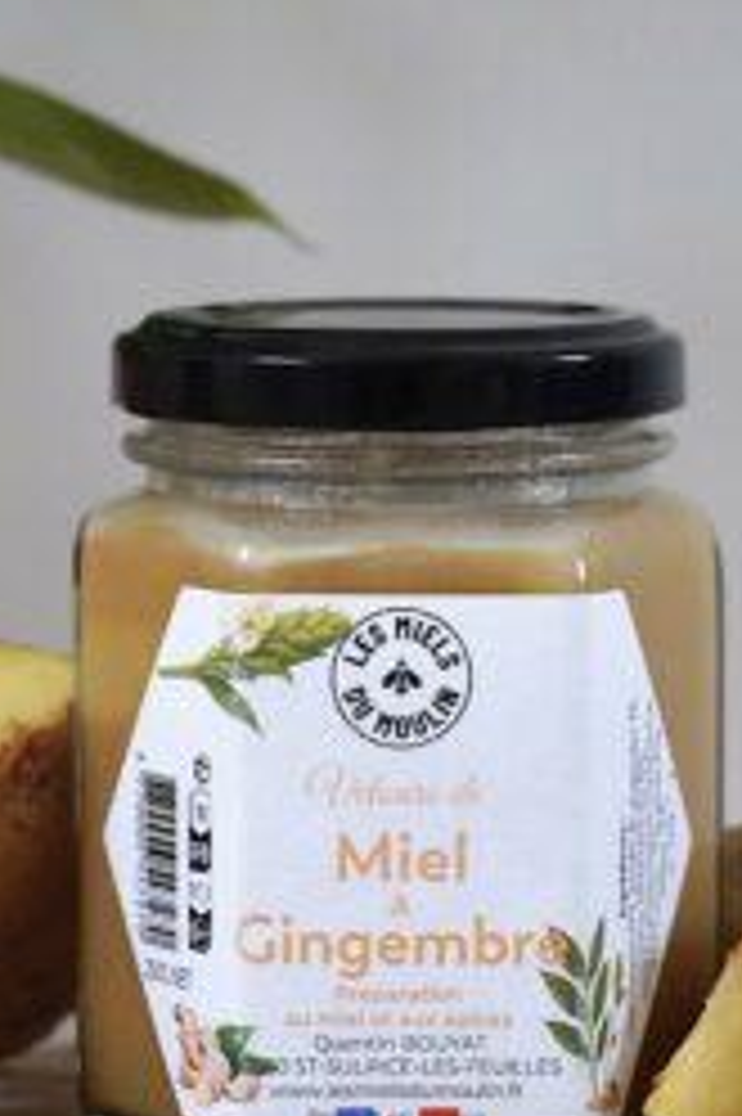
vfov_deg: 12.8
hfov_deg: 8.5
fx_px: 4981
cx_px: 382
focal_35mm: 161
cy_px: 536
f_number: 5.6
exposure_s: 1/100
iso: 4000
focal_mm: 59
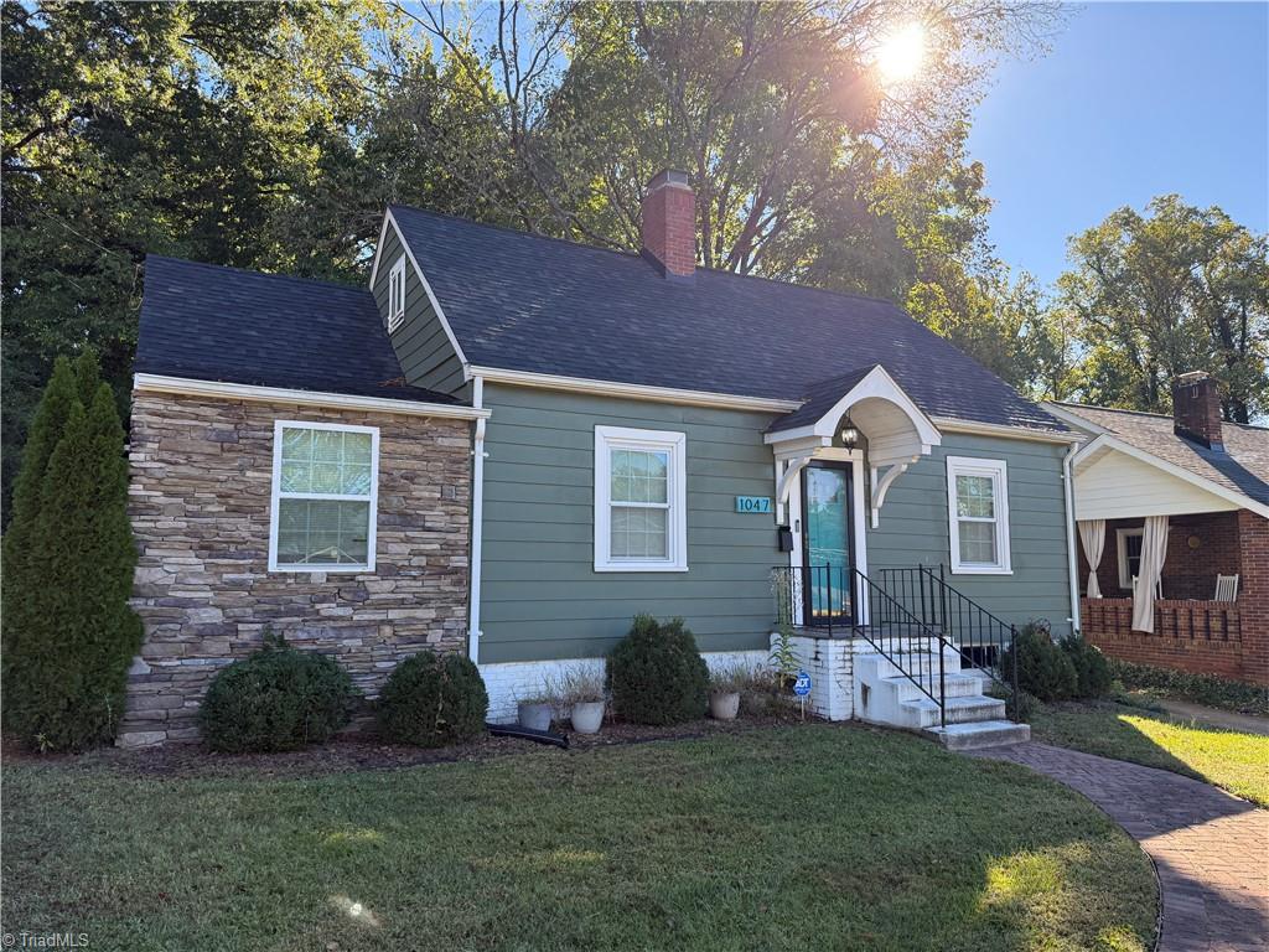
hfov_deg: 71.6
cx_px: 634
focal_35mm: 24
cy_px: 476
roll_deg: +0.2
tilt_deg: +6.6
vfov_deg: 56.8
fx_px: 880
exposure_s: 1/931
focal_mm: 6.76
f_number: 1.78
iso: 100
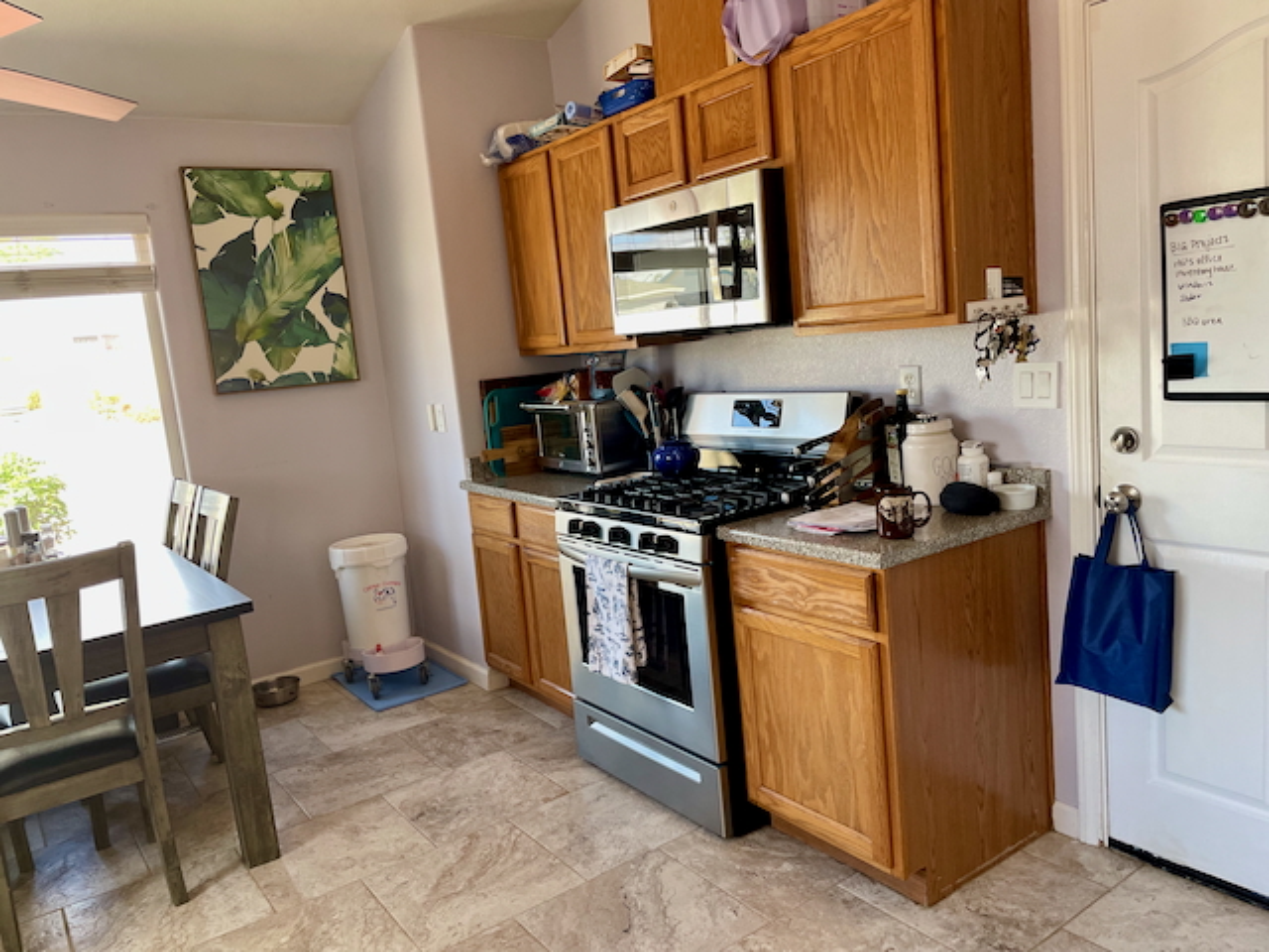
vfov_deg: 53.1
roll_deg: +6.1
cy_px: 476
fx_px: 953
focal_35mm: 26
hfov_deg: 67.3
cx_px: 634
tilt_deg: -8.6
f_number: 1.6
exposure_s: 1/114
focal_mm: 4.2
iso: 125
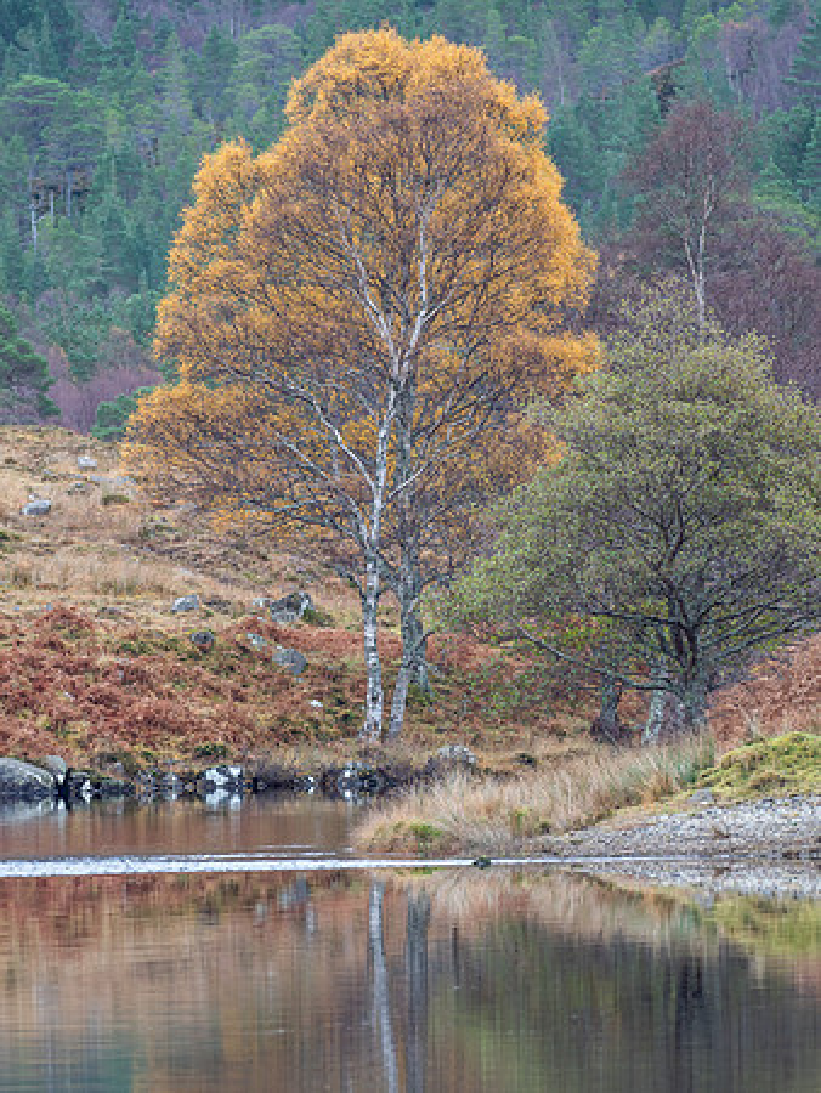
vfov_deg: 3.3
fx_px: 18988
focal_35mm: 601
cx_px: 410
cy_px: 546
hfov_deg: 2.5
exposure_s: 1/60
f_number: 4
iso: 200
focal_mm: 300
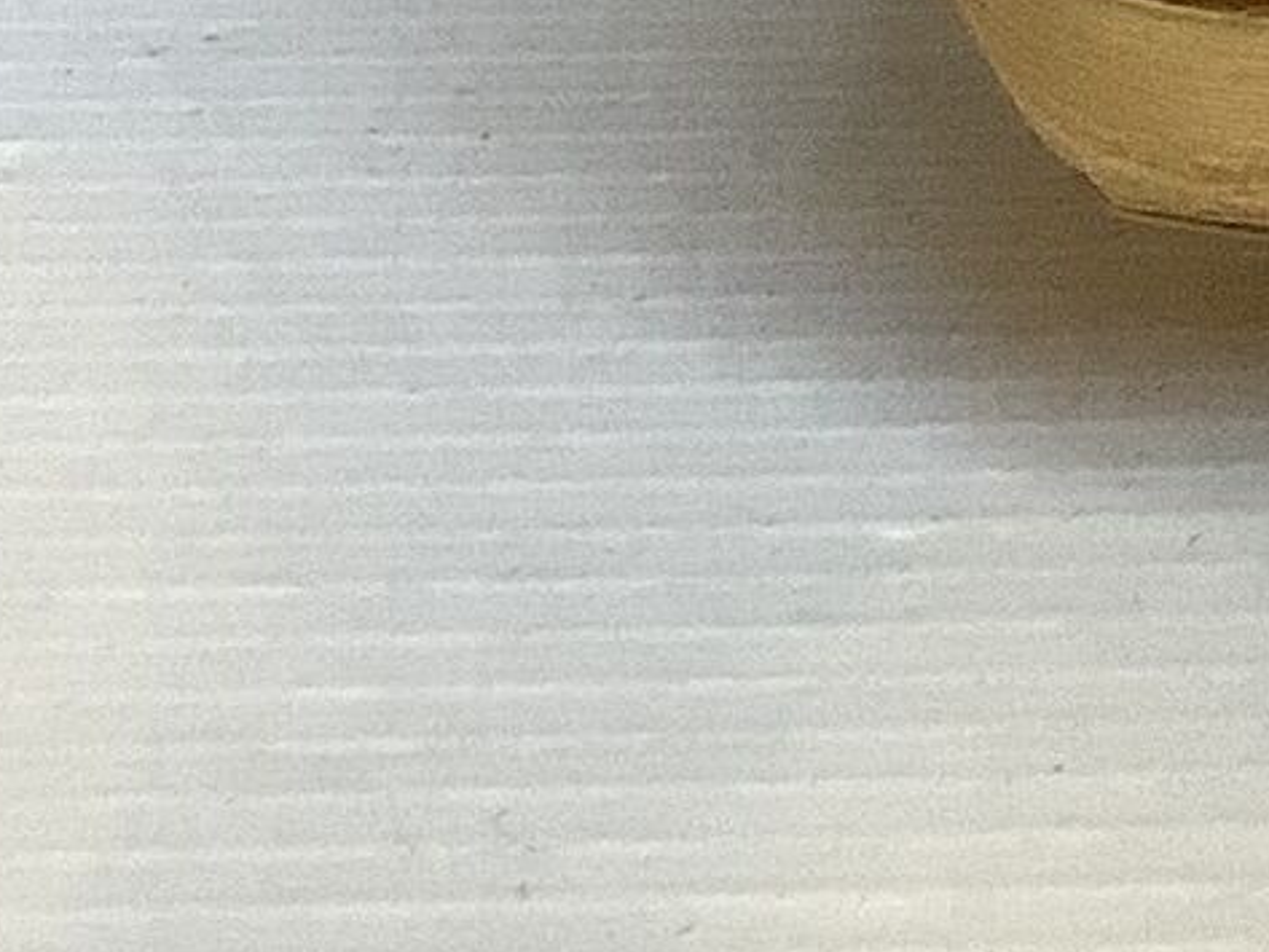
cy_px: -1419
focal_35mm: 214
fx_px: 7847
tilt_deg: -17.2
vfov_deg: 6.6
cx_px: 3480
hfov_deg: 8.2
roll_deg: +0.0
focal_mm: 3.3
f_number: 2.4
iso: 80
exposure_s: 1/50
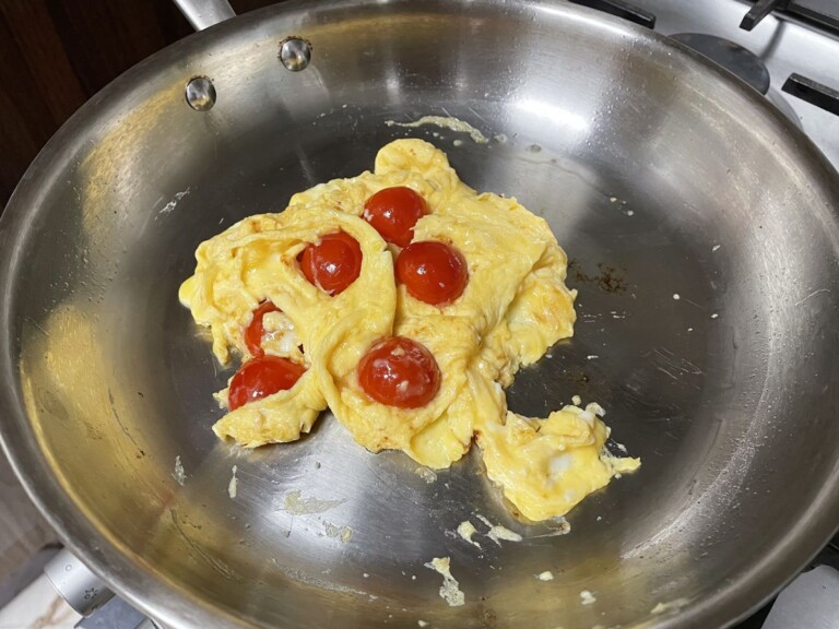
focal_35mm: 26
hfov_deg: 67.3
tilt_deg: -54.7
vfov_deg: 53.1
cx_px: 420
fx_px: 630
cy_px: 314
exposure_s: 1/50
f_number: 1.6
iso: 250
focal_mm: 4.2
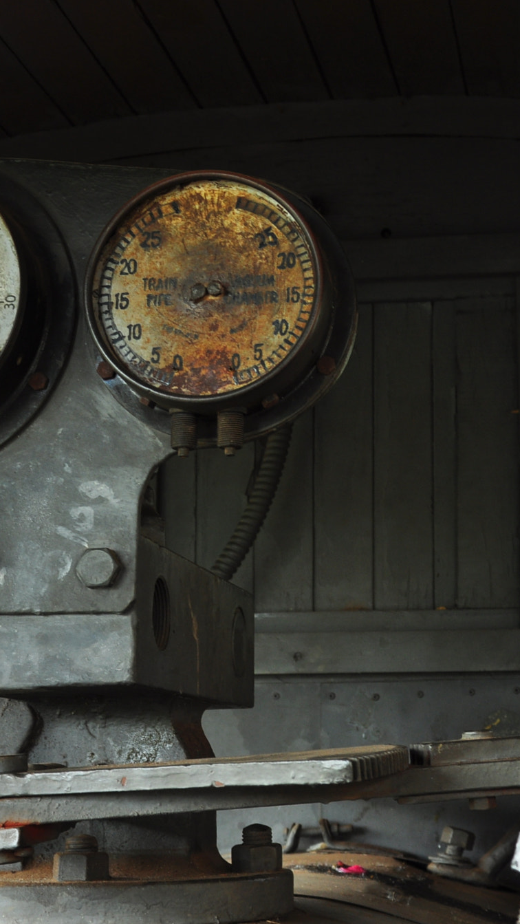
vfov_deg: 31.4
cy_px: 467
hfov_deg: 17.9
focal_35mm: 67
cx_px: 397
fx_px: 1641
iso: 200
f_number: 5.6
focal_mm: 28
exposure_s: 1/13
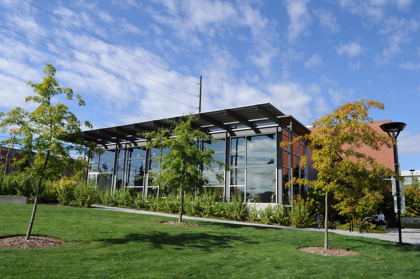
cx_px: 210
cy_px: 140
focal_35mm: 27
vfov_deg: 47.8
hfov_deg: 67.4
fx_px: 315
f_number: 10
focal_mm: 18
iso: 200
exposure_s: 1/400
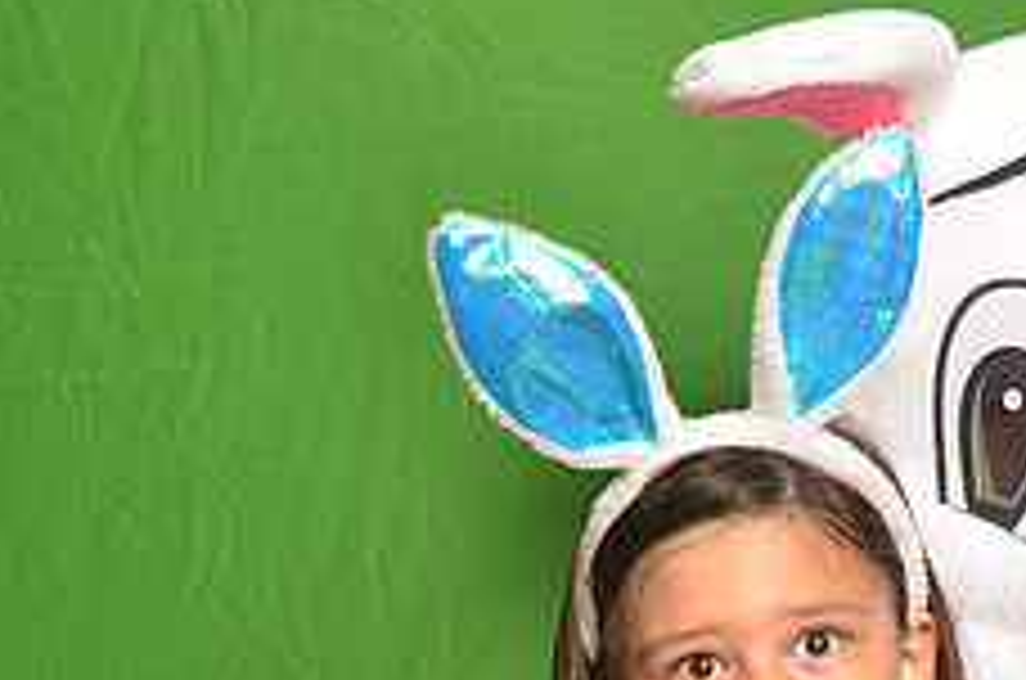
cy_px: 838
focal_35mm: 118
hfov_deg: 17.0
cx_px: 1012
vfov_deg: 11.3
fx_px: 3364
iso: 200
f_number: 5.6
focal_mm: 31
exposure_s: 1/60
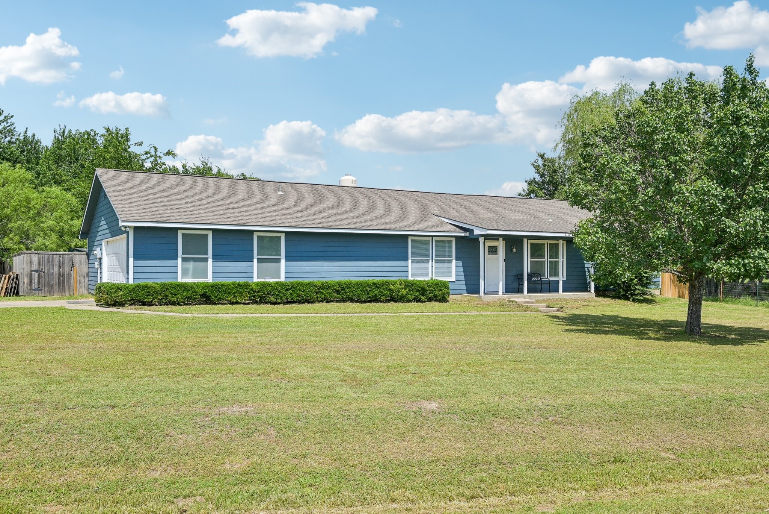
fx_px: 641
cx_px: 384
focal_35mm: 30
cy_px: 257
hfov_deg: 61.9
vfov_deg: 43.6
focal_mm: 30
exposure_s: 1/1250
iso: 400
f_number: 8
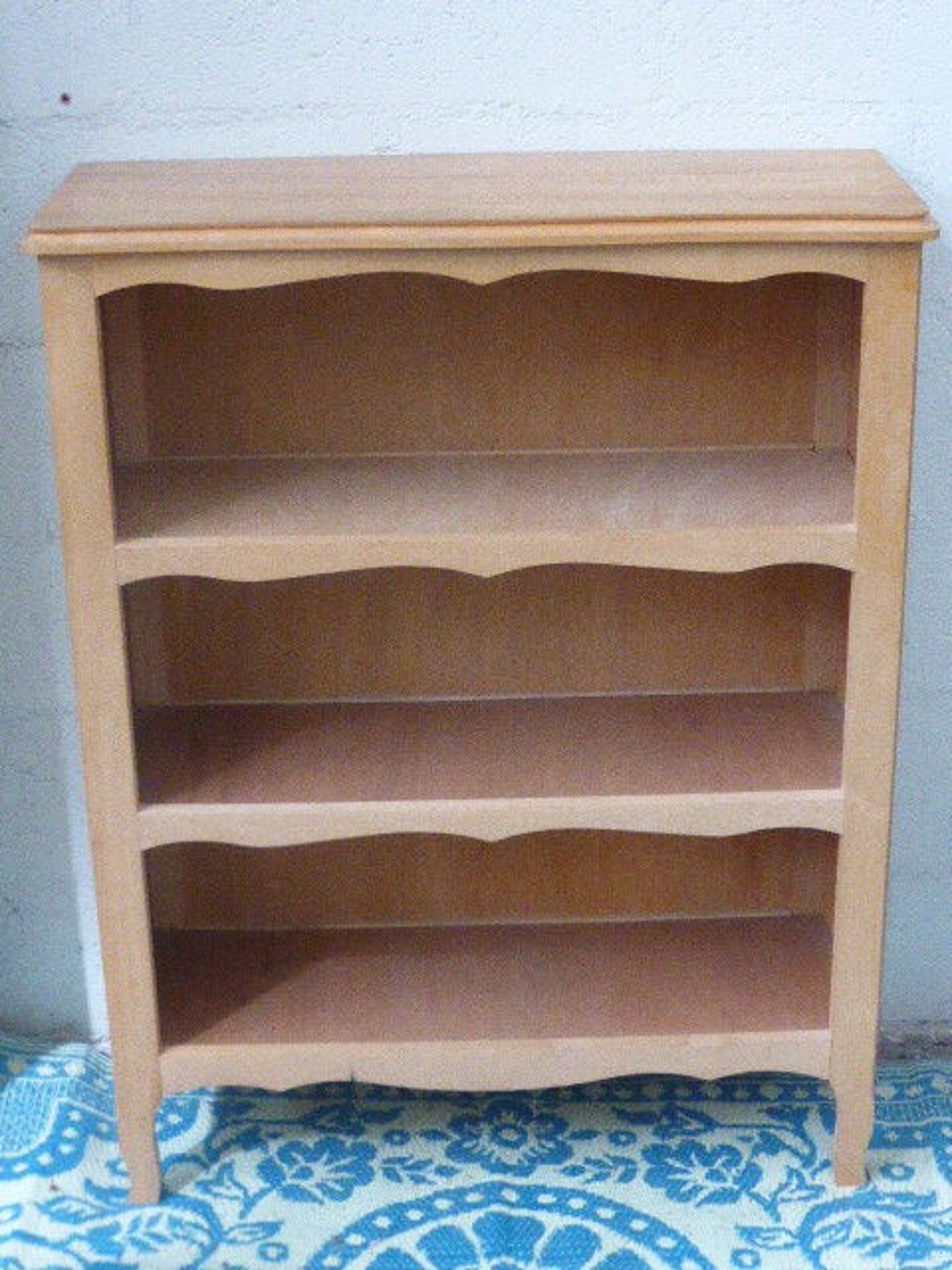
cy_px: 635
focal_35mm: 65
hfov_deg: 22.6
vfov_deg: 29.8
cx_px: 476
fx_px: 2383
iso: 1600
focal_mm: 11
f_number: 4.8
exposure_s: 1/160
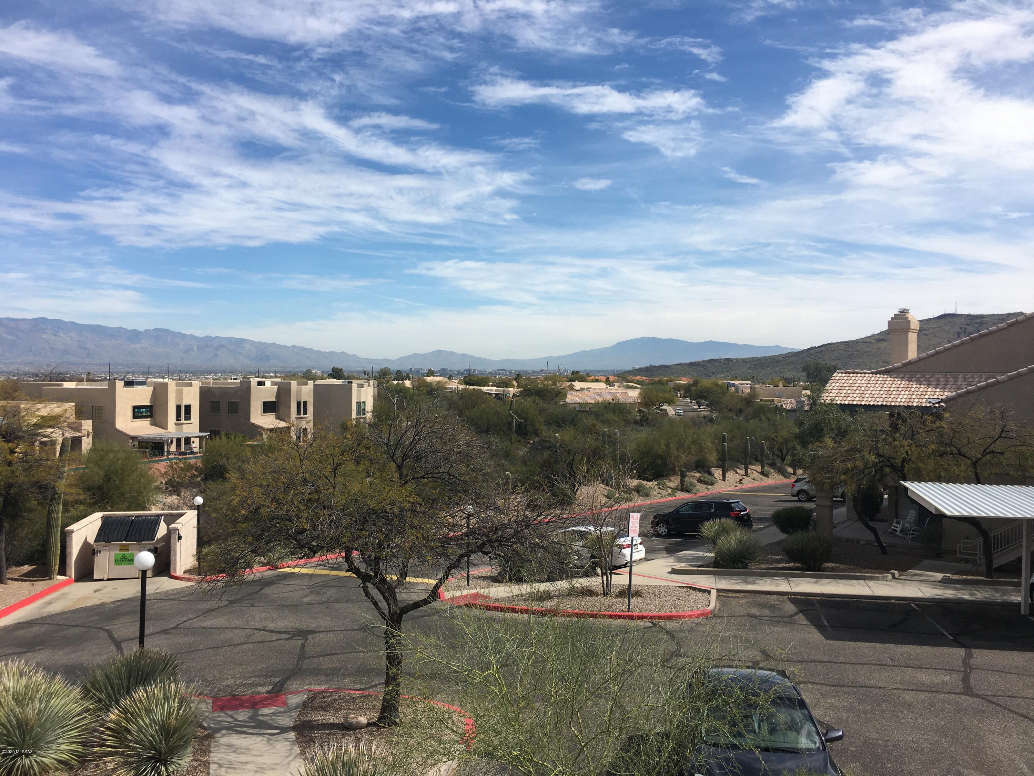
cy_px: 388
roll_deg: -0.3
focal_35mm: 29
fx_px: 866
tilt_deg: -1.2
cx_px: 517
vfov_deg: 48.2
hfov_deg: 61.7
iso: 25
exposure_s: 1/2137
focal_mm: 4.15
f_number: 2.2
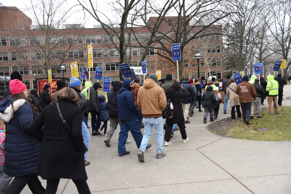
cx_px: 146
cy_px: 97
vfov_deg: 42.4
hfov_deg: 60.3
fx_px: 251
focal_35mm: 31
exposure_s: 1/1000
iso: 1600
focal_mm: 31
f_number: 4
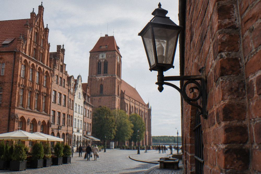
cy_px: 87
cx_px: 130
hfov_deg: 54.5
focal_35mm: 35
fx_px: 254
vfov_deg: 37.8
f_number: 10
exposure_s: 1/200
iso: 400
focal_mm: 35
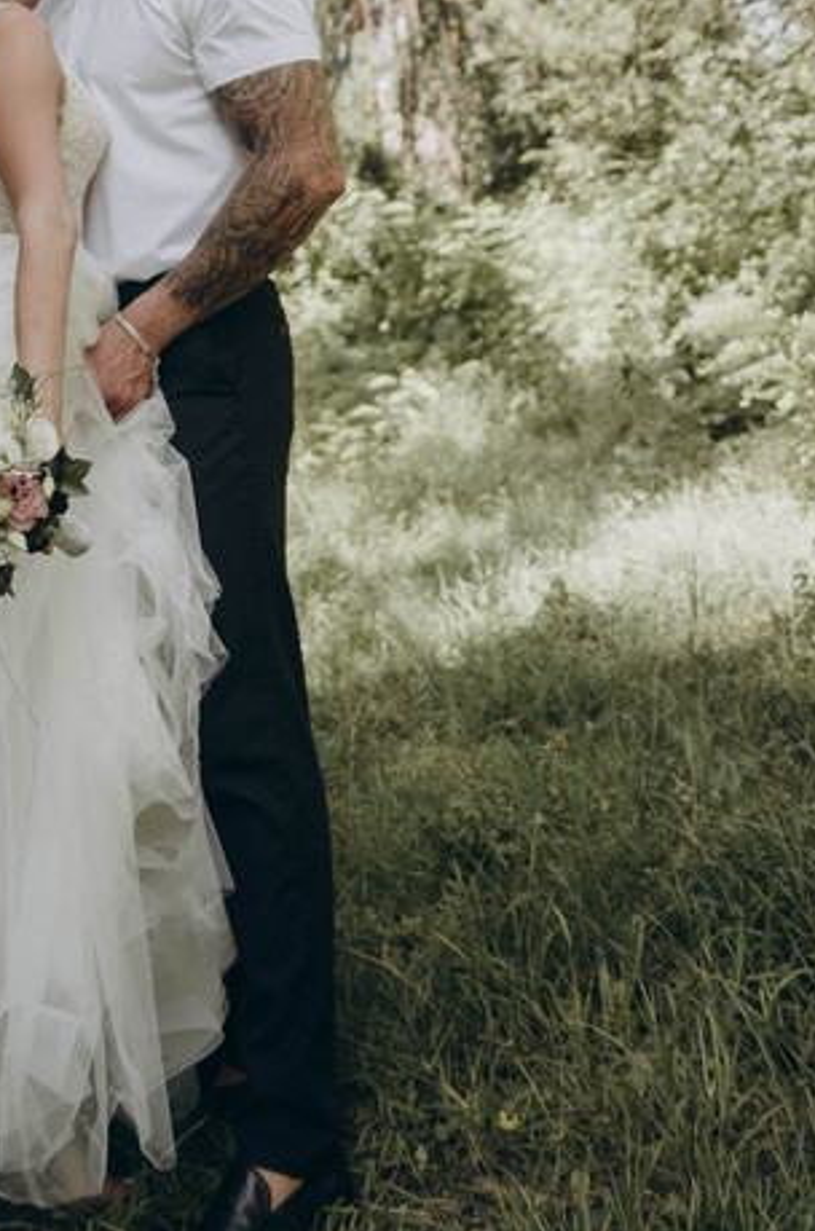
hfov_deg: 20.9
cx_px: 158
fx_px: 2183
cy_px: 71
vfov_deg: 29.8
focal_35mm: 64
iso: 100
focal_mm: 22
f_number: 2.8
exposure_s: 1/320
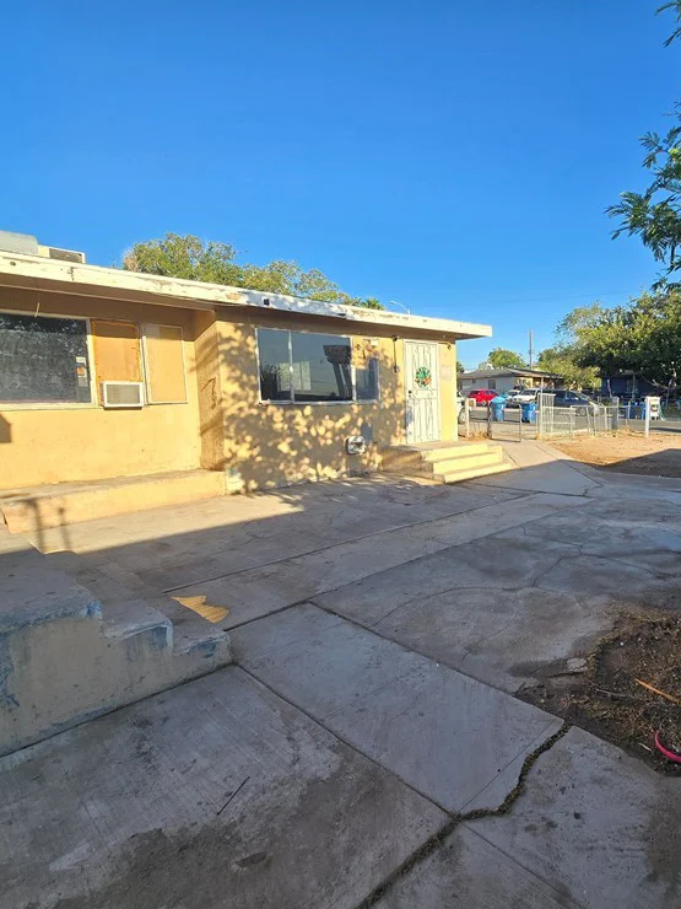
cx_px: 481
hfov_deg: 68.5
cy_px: 459
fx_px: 472
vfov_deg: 87.8
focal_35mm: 18
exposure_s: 1/1332
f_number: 2.2
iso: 50
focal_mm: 2.2
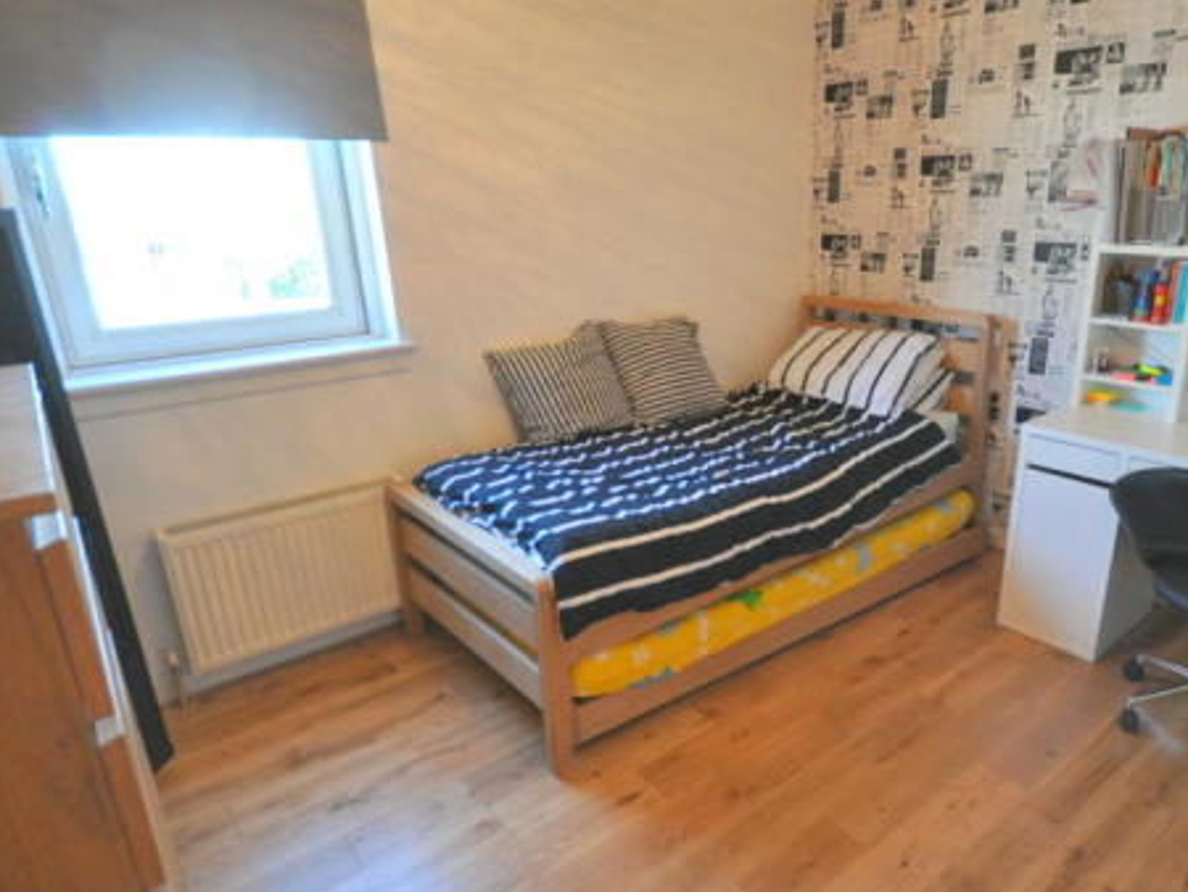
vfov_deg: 63.5
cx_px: 729
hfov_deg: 77.8
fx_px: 721
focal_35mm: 21
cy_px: 470
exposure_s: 1/60
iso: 800
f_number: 4
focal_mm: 10
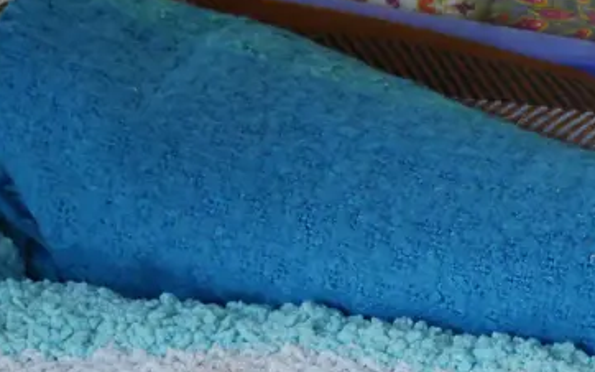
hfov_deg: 19.3
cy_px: 363
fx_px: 1653
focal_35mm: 102
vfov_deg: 12.7
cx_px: 705
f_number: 4.5
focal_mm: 17
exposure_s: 1/60
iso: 2000
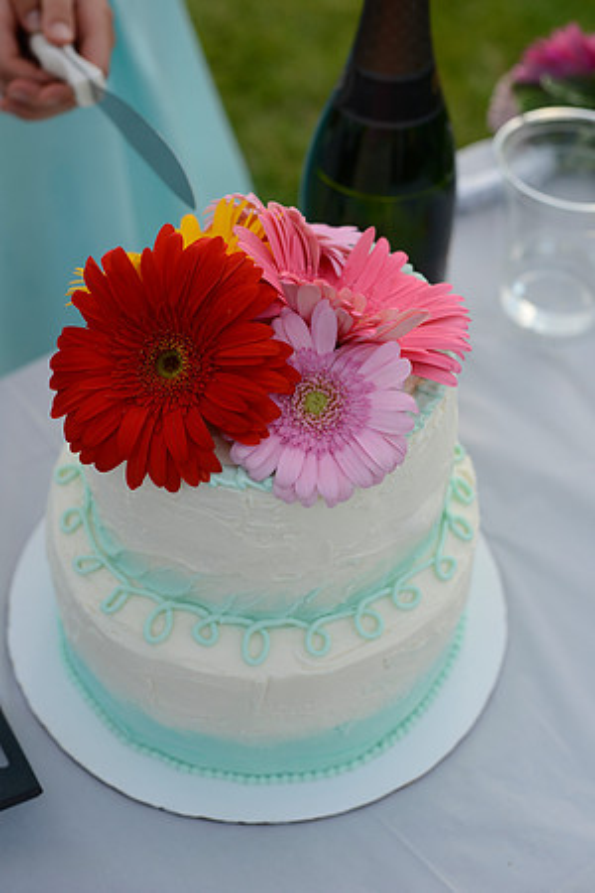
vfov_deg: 39.6
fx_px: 1239
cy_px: 446
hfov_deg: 27.0
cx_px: 298
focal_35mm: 50
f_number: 4.5
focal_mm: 50
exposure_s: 1/250
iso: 400
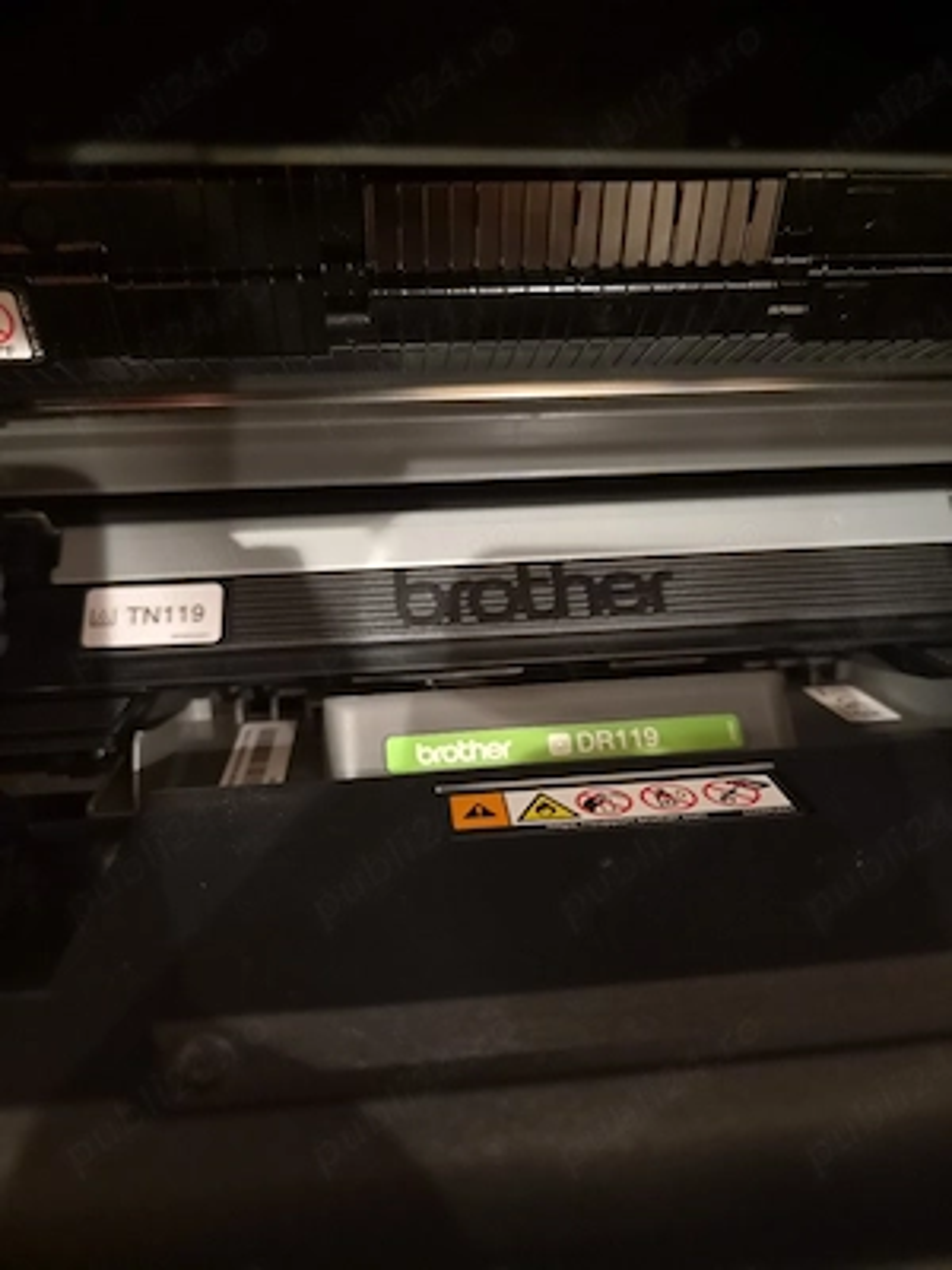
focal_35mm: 23
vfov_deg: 73.9
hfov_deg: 58.9
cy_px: 635
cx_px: 476
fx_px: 843
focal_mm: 5.4
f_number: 1.8
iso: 1600
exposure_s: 1/33
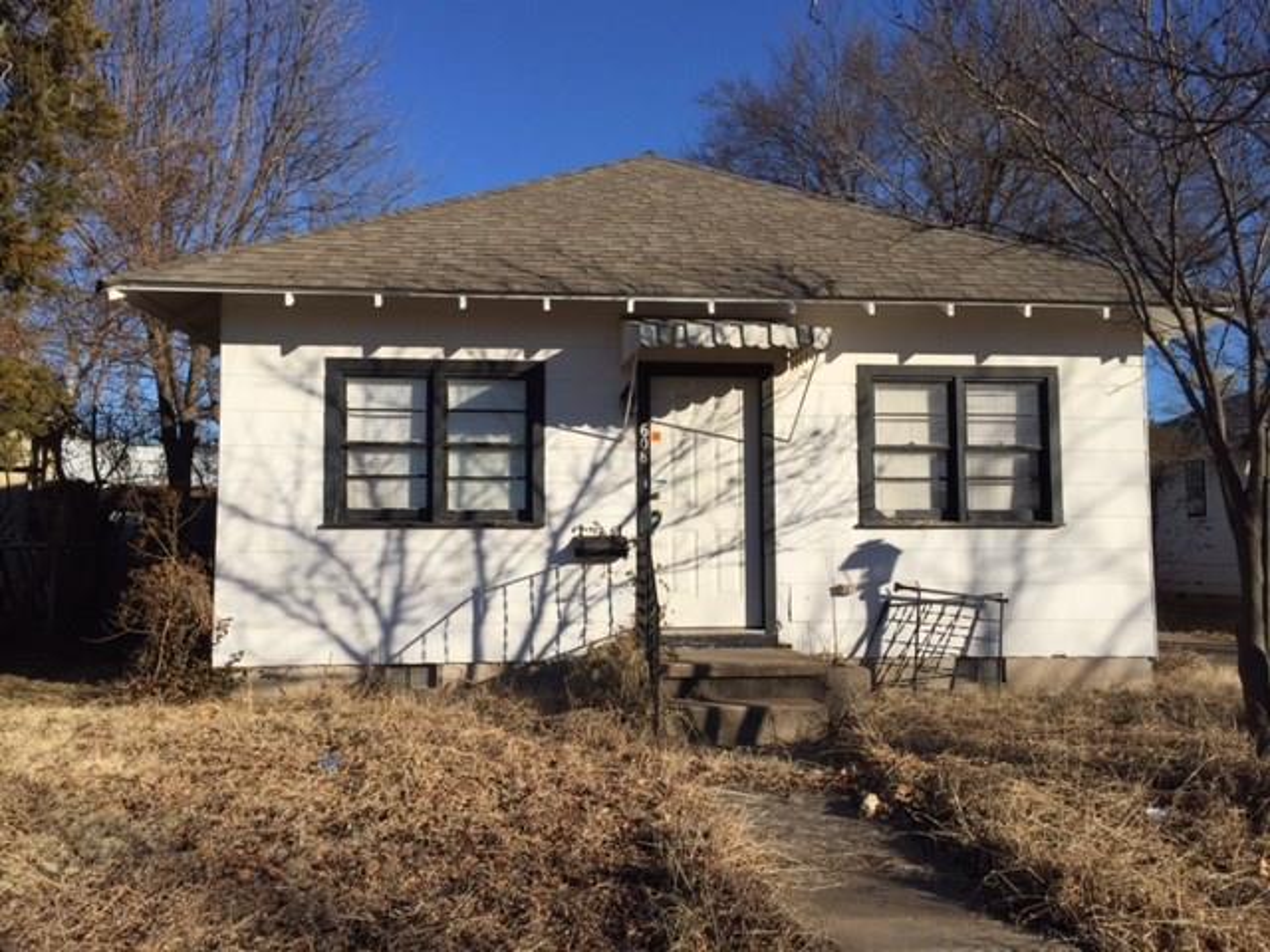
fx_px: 1064
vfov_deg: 48.2
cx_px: 635
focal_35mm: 29
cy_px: 476
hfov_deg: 61.7
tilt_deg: +3.9
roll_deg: -0.1
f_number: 2.2
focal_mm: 4.15
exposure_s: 1/2825
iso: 32
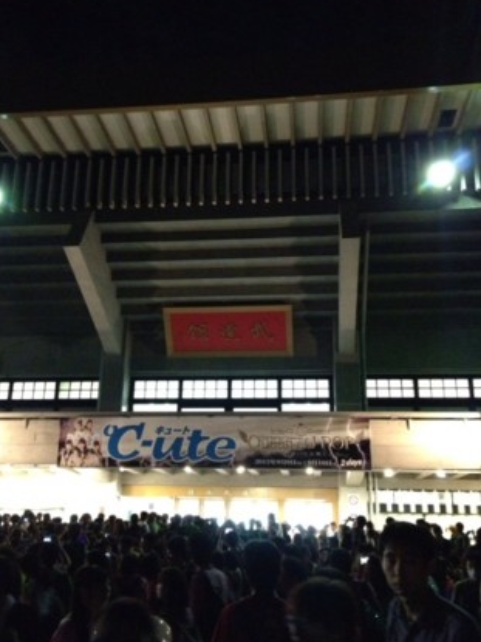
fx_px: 704
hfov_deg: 37.7
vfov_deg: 49.0
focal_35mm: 38
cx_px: 224
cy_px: 326
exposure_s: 1/15
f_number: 2.4
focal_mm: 4.28
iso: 800
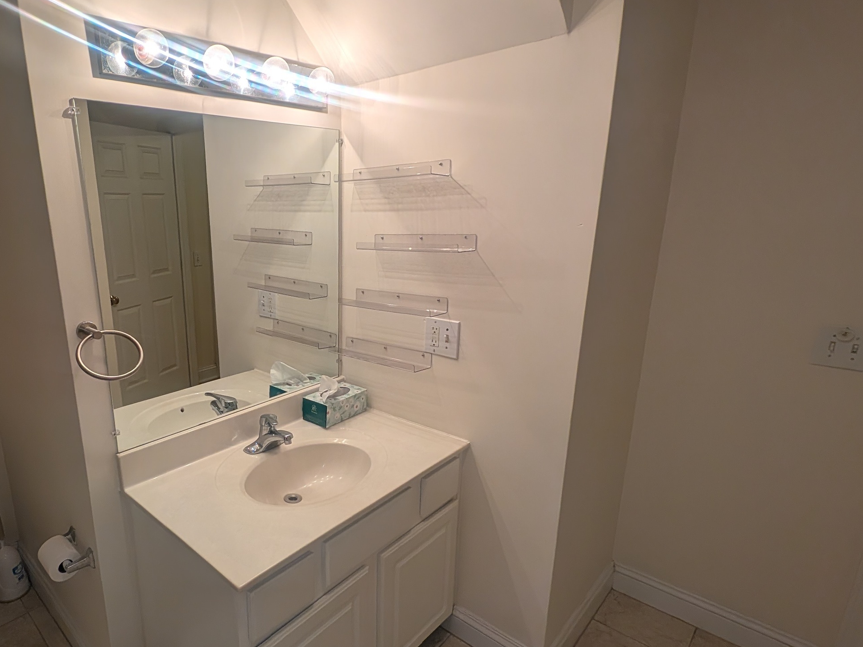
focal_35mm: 19
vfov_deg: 68.7
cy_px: 340
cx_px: 299
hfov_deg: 82.2
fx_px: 474
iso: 49
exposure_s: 1/120
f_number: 1.95
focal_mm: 2.23
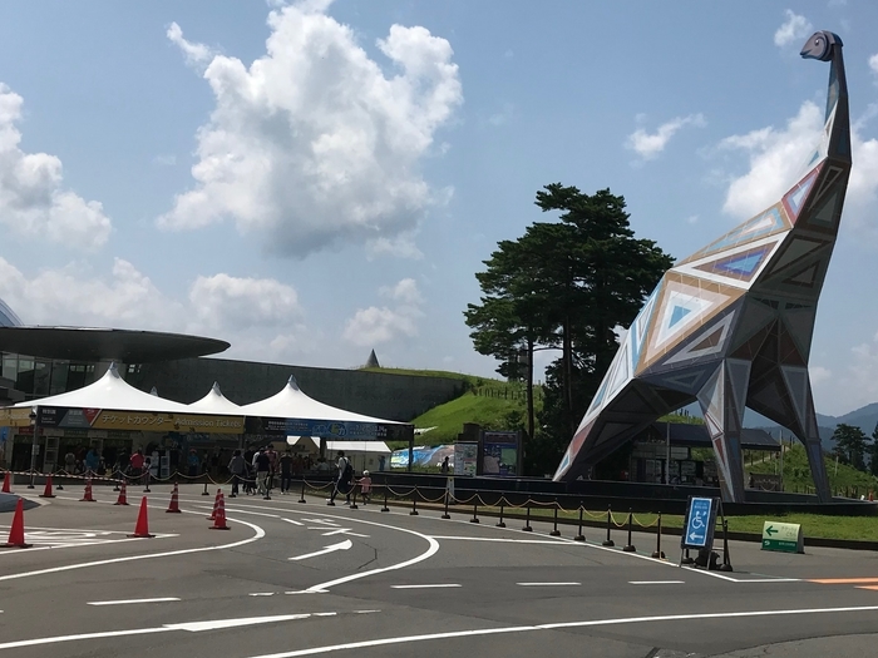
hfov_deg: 39.5
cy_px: 246
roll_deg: -1.9
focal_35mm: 48
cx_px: 524
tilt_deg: +7.4
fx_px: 1217
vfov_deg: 30.1
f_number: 1.8
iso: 20
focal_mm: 3.99
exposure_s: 1/5650
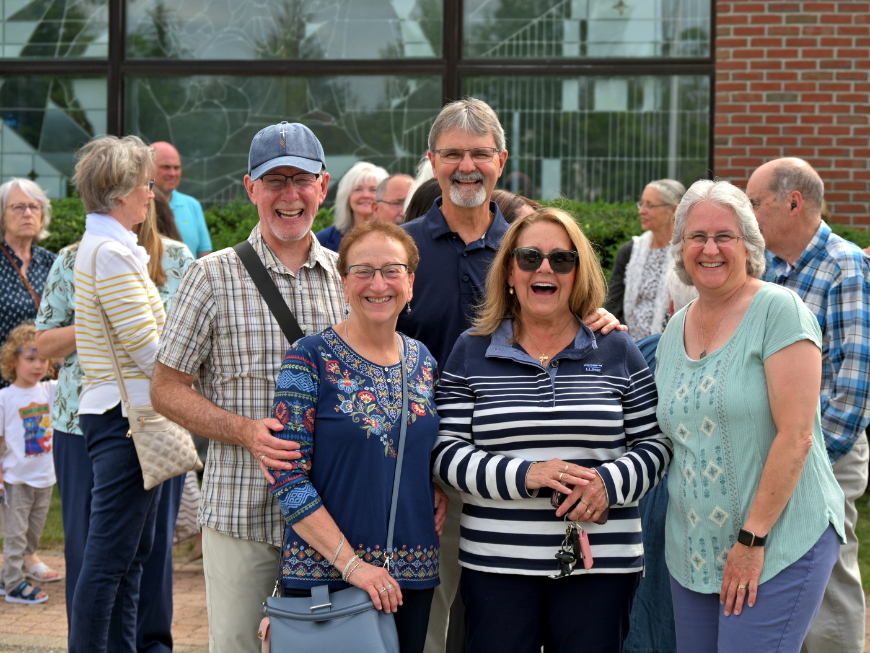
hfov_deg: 24.4
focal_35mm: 80
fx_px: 2011
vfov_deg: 18.4
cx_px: 464
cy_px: 325
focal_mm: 73
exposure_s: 1/320
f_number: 6
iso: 100
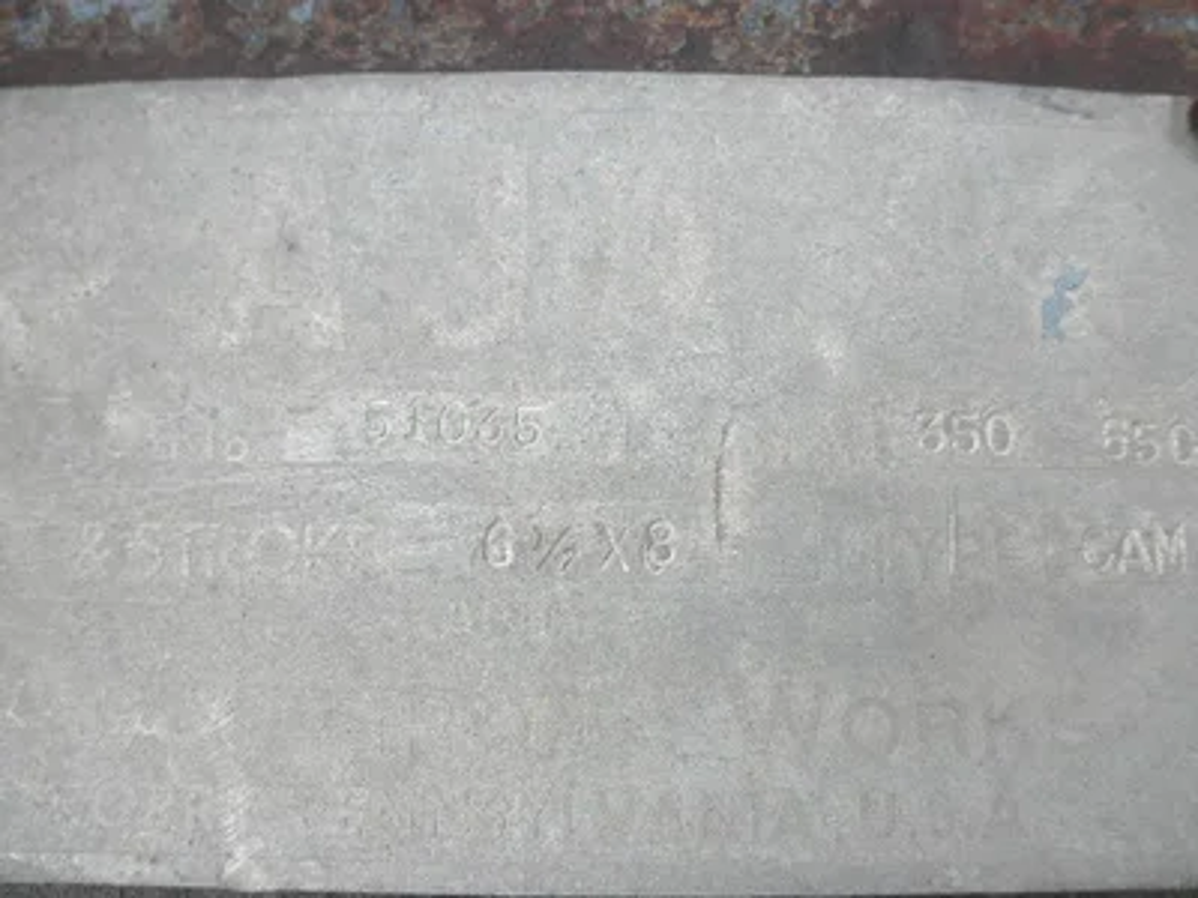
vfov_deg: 49.7
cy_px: 449
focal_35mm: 28
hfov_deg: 63.4
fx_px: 969
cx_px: 599
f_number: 3
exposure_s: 1/250
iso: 64
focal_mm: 5
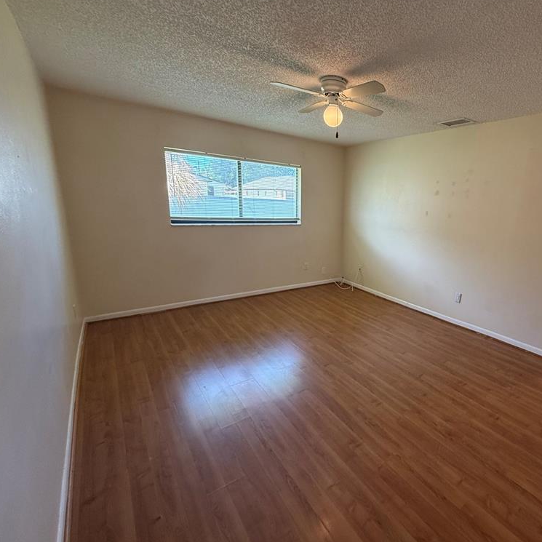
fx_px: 301
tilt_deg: -11.3
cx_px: 364
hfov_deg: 81.0
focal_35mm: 17
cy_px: 269
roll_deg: -2.5
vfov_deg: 84.0
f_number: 2.2
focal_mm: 2.22
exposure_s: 1/120
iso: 200
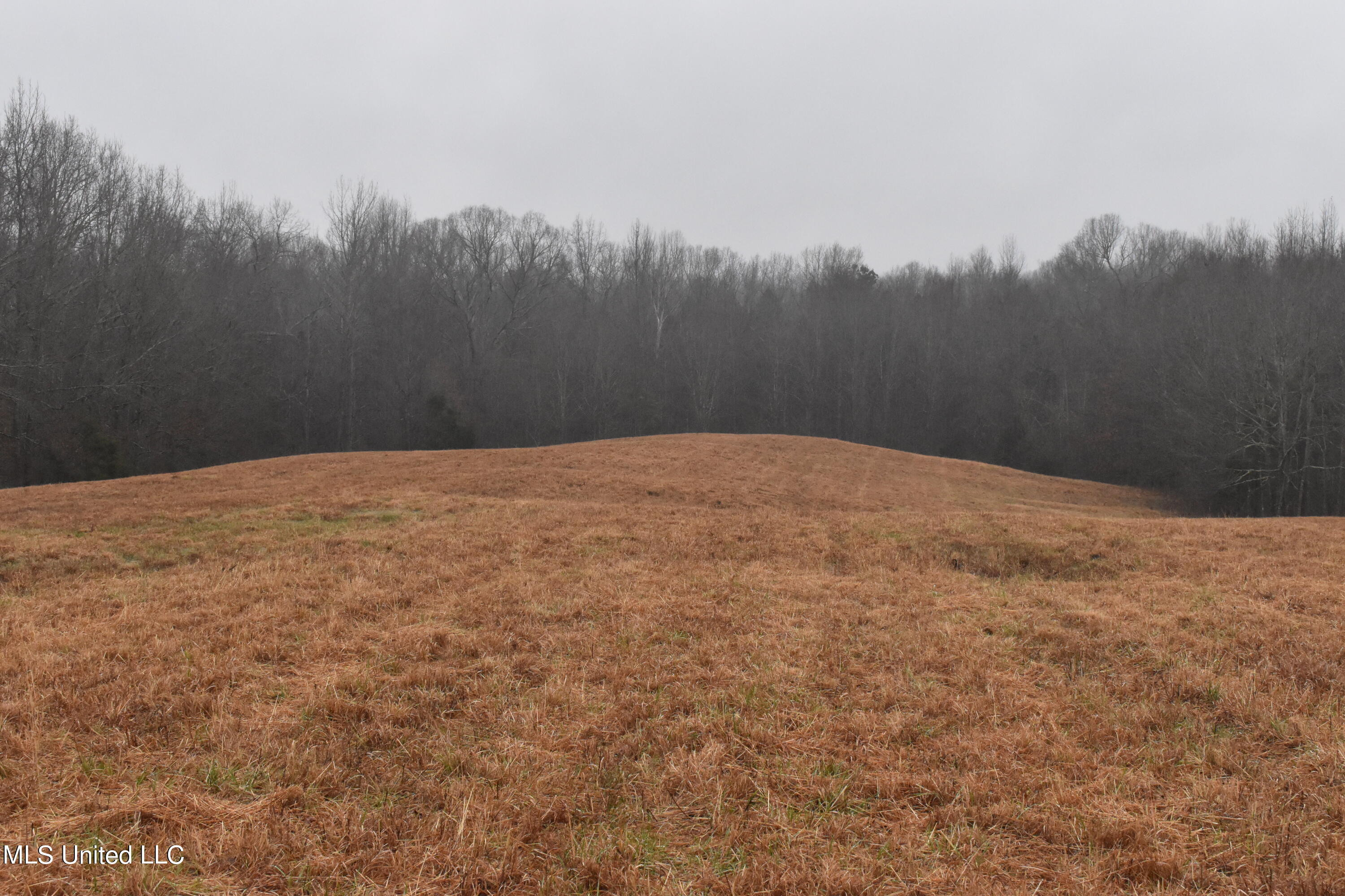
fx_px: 1905
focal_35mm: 51
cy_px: 448
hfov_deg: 38.9
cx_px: 672
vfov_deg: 26.5
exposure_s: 1/1000
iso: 3200
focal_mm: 34
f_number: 13
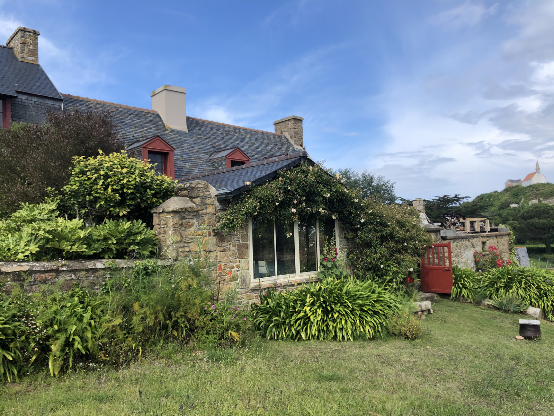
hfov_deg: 63.4
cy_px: 208
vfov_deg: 49.7
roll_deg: +2.4
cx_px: 277
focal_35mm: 28
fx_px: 448
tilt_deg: +3.5
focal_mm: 4
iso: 20
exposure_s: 1/1499
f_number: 1.8
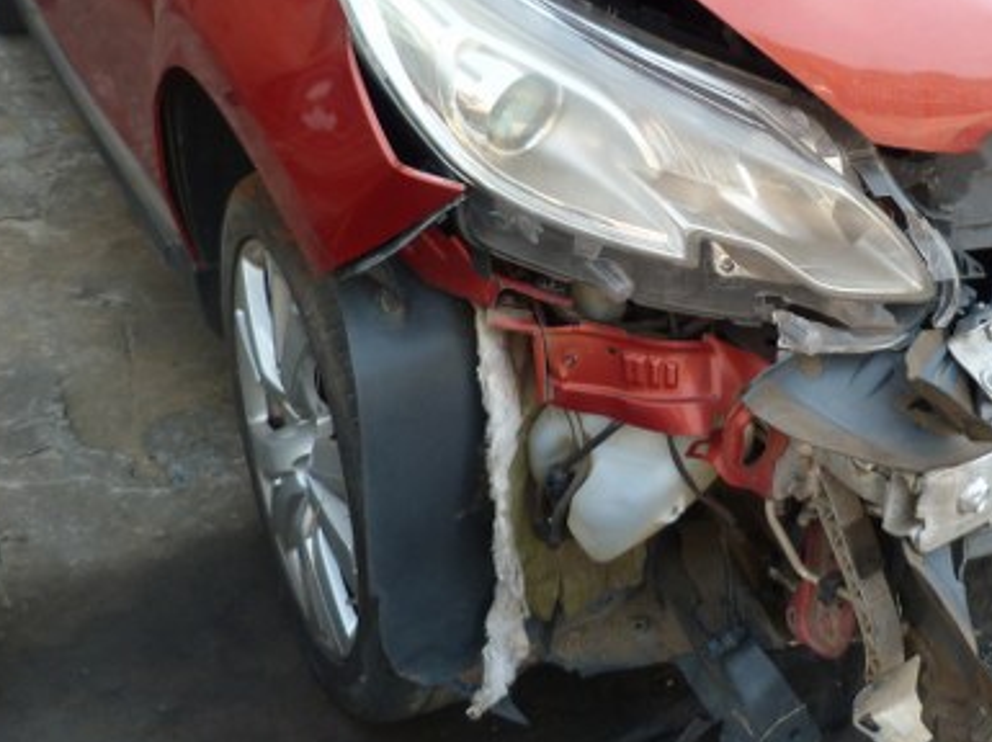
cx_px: 667
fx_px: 1489
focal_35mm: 52
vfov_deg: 27.1
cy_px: 95
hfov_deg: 36.4
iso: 80
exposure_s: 1/80
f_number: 2.8
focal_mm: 4.5
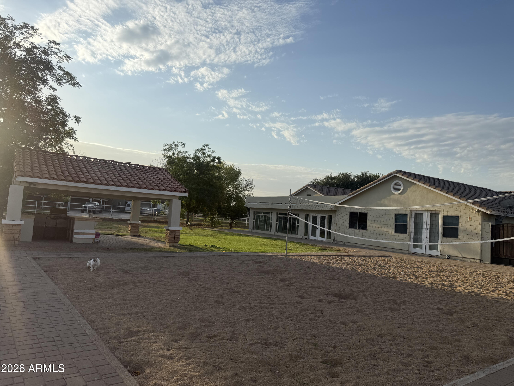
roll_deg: -4.0
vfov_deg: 56.8
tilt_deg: +3.8
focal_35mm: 24
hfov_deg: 71.6
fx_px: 356
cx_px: 257
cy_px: 193
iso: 80
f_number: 1.78
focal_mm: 6.76
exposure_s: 1/5714
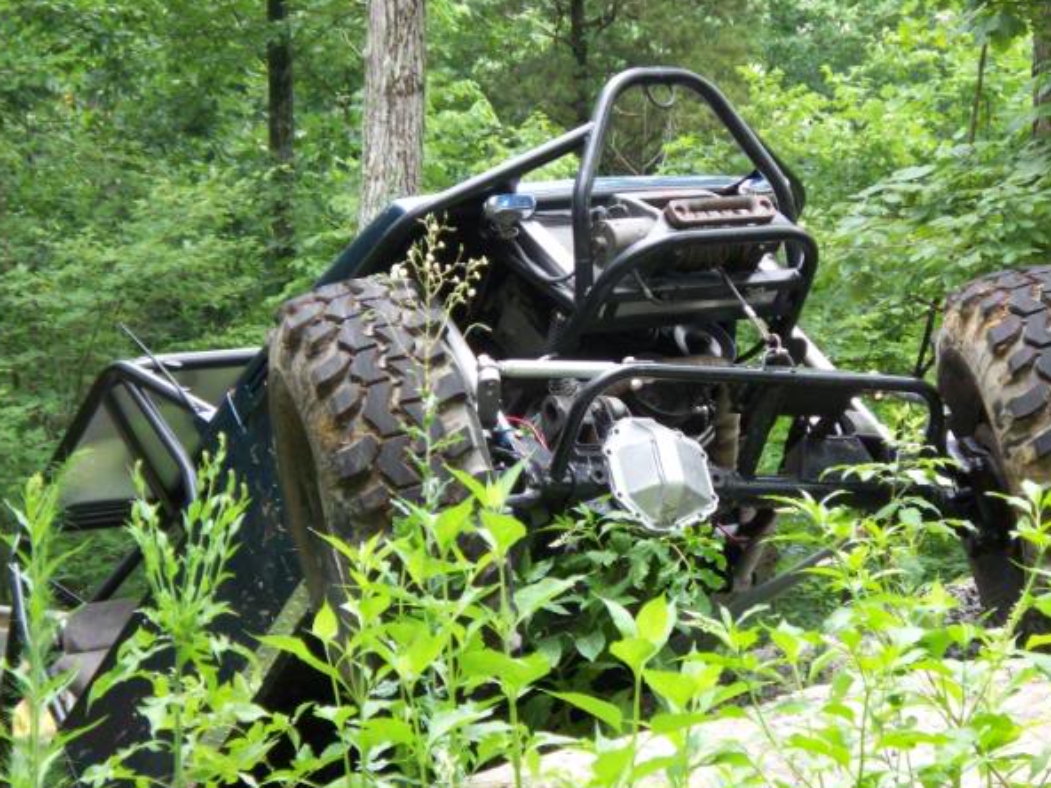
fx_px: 4311
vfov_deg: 10.4
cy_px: 378
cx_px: 492
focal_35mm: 142
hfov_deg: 13.9
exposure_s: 1/100
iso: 160
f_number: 3.8
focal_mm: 22.05
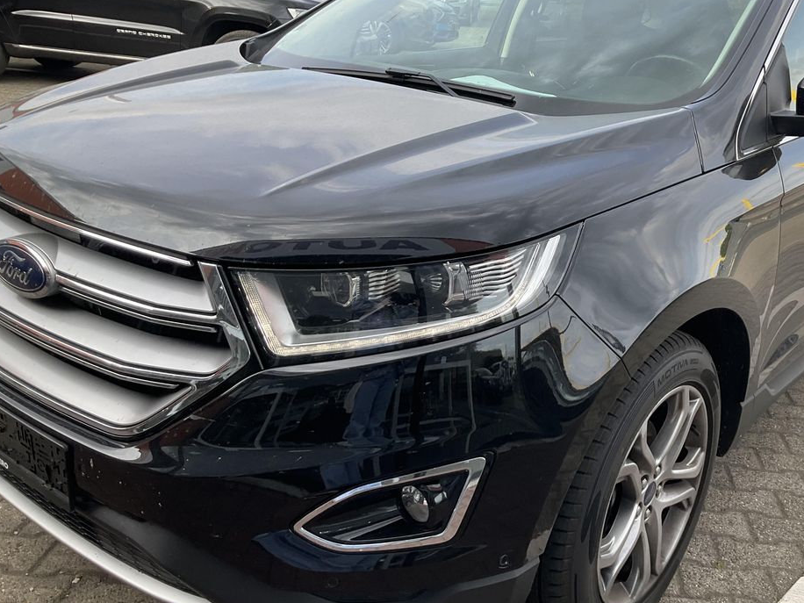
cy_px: 317
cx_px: 518
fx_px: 883
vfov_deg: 37.7
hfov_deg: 48.4
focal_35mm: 38
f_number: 1.8
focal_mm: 3
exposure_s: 1/232
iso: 20
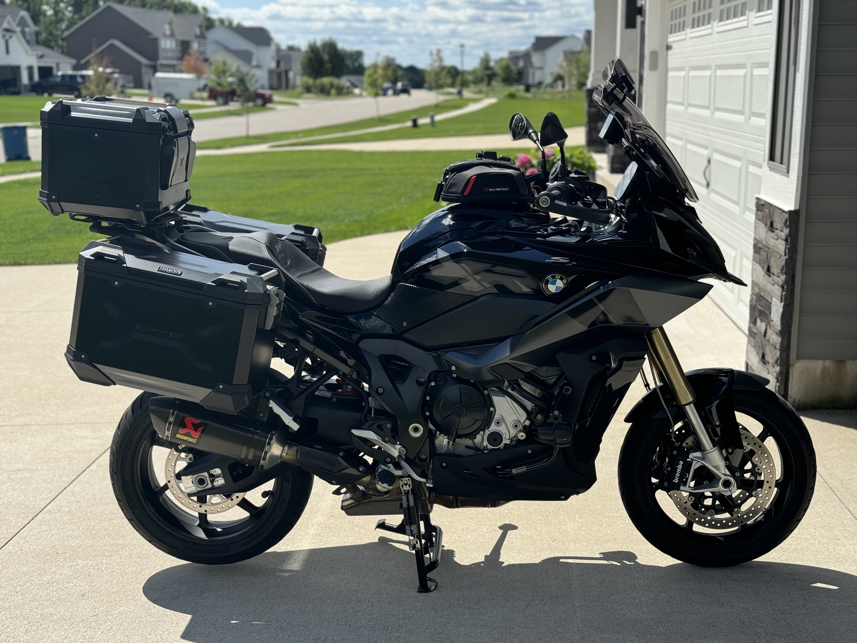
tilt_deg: -12.5
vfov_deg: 30.3
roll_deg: -0.2
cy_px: 322
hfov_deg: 39.7
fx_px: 1188
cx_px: 428
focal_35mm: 48
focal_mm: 6.76
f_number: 1.78
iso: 64
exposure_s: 1/3817
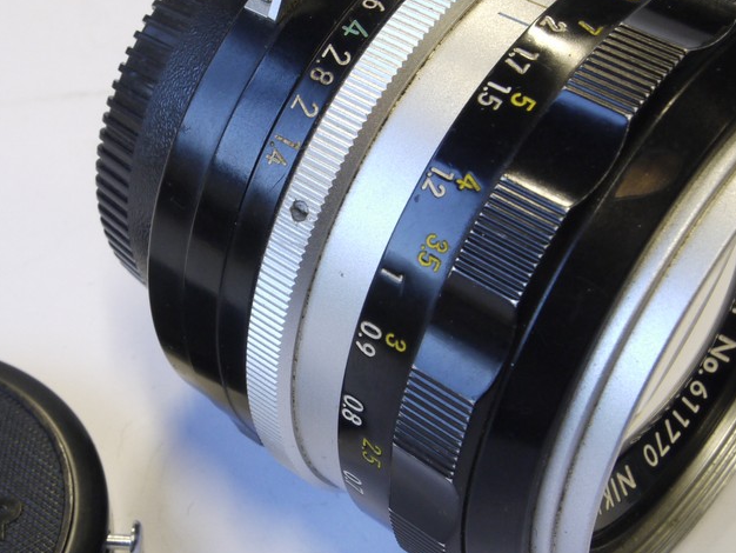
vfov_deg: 21.3
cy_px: 289
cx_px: 246
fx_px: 1468
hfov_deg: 28.0
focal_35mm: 69
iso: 400
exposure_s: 1/10
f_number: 11
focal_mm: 18
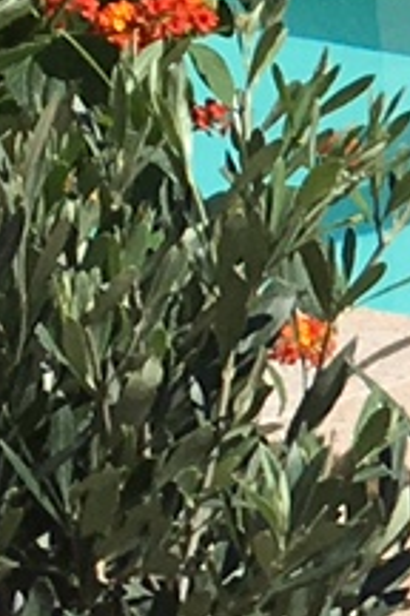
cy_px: 268
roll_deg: +0.9
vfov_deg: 7.3
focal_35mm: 281
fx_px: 4800
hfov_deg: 4.4
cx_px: 1876
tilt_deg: -12.3
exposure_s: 1/2404
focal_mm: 4.15
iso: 25
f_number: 2.2
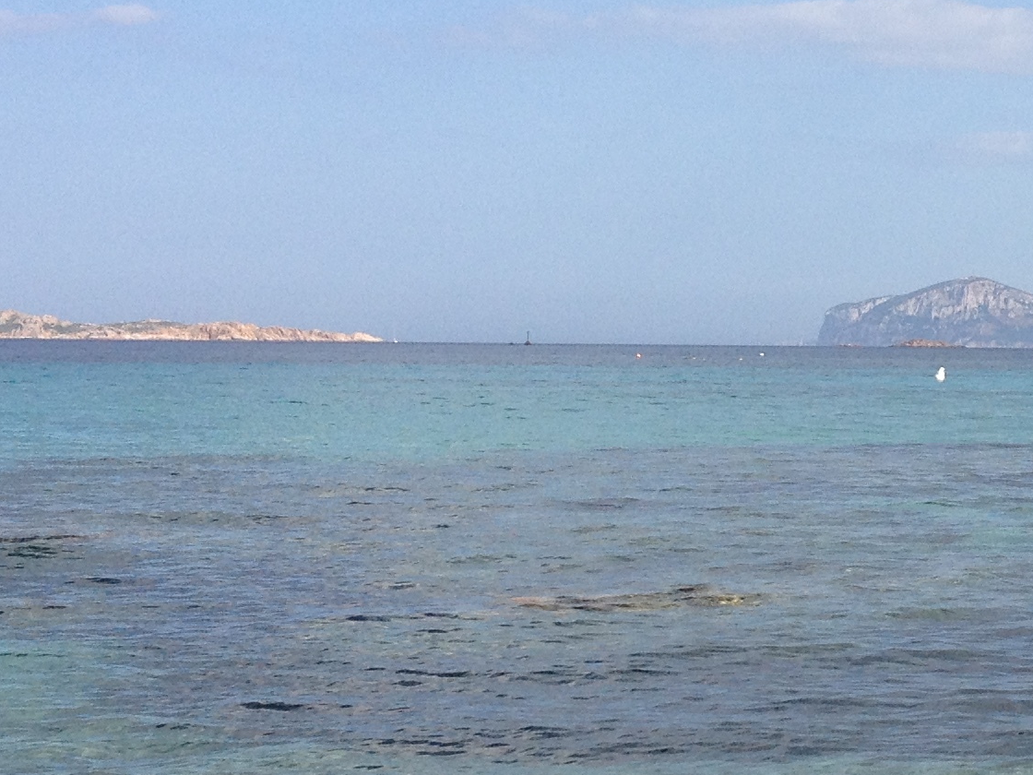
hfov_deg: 18.7
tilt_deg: -2.8
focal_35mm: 102
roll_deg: +0.1
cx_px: 1046
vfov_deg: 14.5
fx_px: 3044
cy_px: 367
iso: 50
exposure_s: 1/1672
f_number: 2.4
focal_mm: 4.28
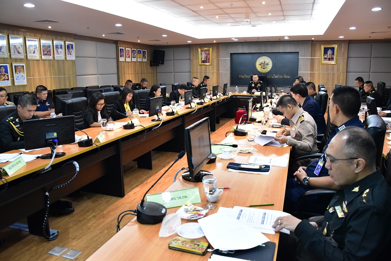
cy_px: 130
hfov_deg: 67.3
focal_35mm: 27
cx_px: 196
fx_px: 293
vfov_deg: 48.0
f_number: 5.6
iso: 3200
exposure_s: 1/60
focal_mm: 18
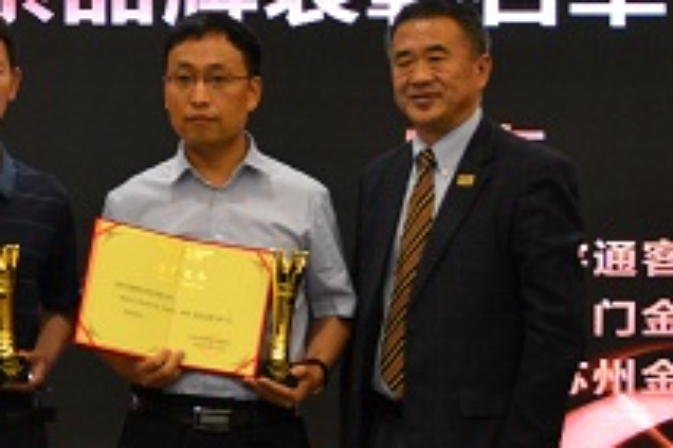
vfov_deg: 8.1
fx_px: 3176
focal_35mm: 170
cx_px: 95
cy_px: 292
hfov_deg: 12.0
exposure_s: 1/60
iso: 1100
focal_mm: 40
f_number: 4.5
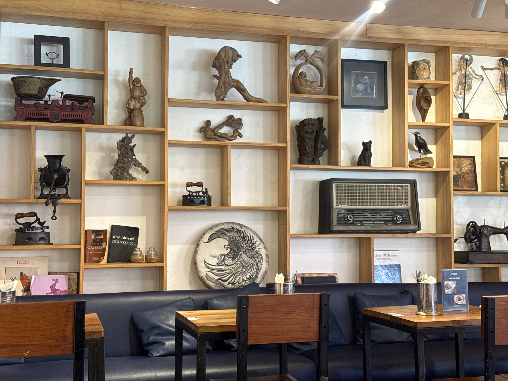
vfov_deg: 30.3
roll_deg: -0.4
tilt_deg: +3.0
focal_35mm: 48
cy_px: 190
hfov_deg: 39.7
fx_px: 704
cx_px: 254
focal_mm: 6.76
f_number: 1.78
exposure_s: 1/50
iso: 100
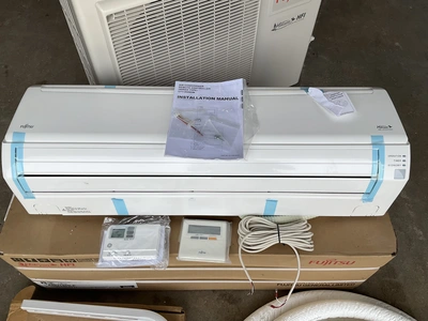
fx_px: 359
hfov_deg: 61.7
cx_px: 214
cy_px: 160
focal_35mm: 29
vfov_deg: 48.2
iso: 25
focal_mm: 3
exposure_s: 1/491
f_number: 1.8
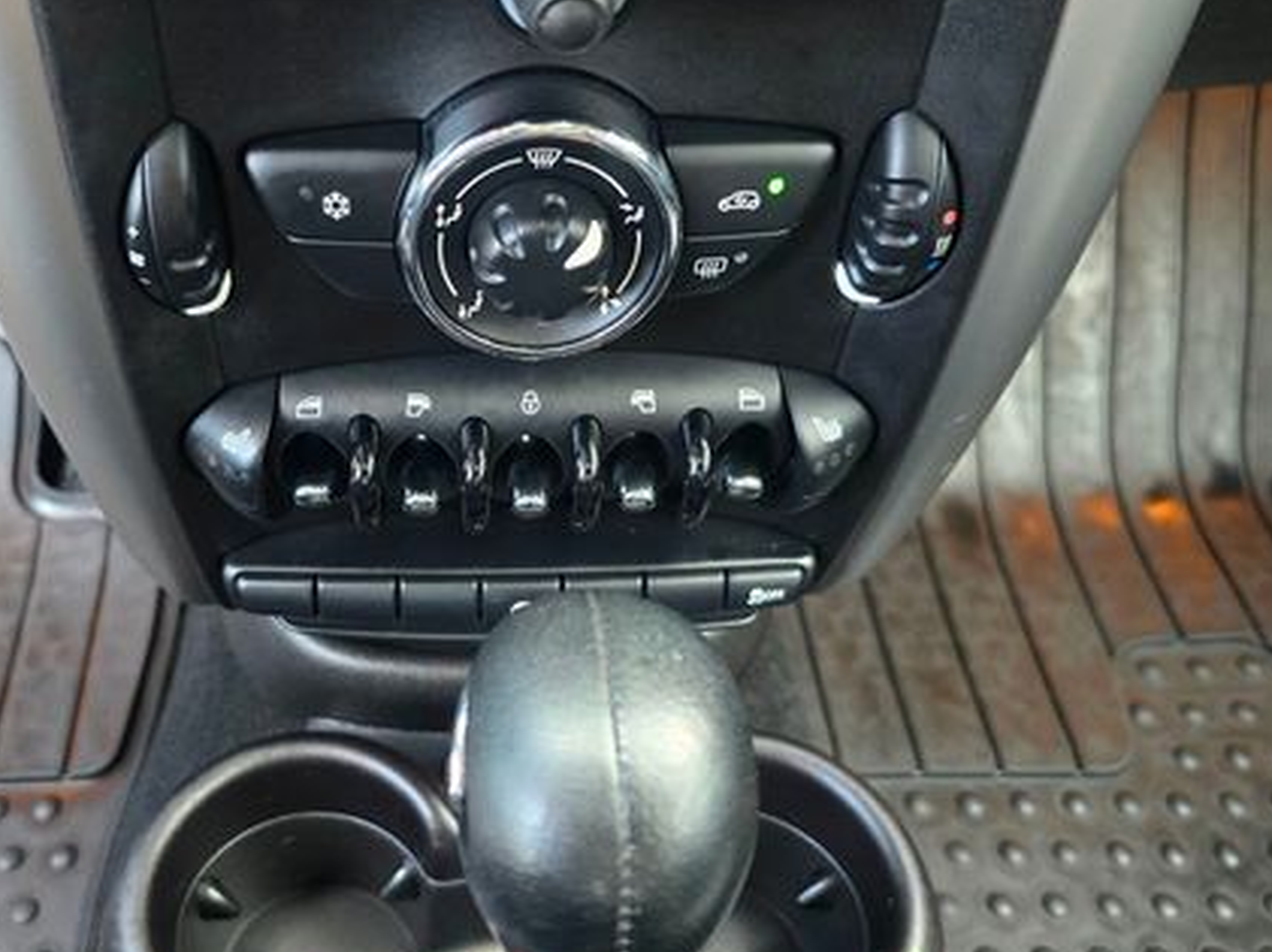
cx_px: 465
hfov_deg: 52.0
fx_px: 1285
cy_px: 462
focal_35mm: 35
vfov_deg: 40.6
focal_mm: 6.3
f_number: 1.7
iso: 1000
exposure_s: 1/60
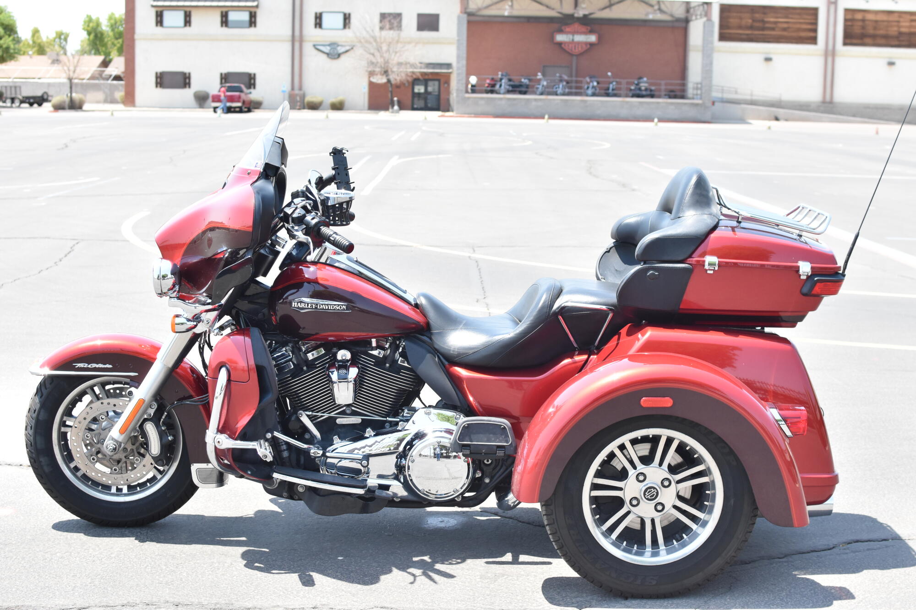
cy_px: 305
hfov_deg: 37.9
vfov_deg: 25.7
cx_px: 458
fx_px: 1336
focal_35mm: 52
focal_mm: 35
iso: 800
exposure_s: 1/1600
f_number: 4.5
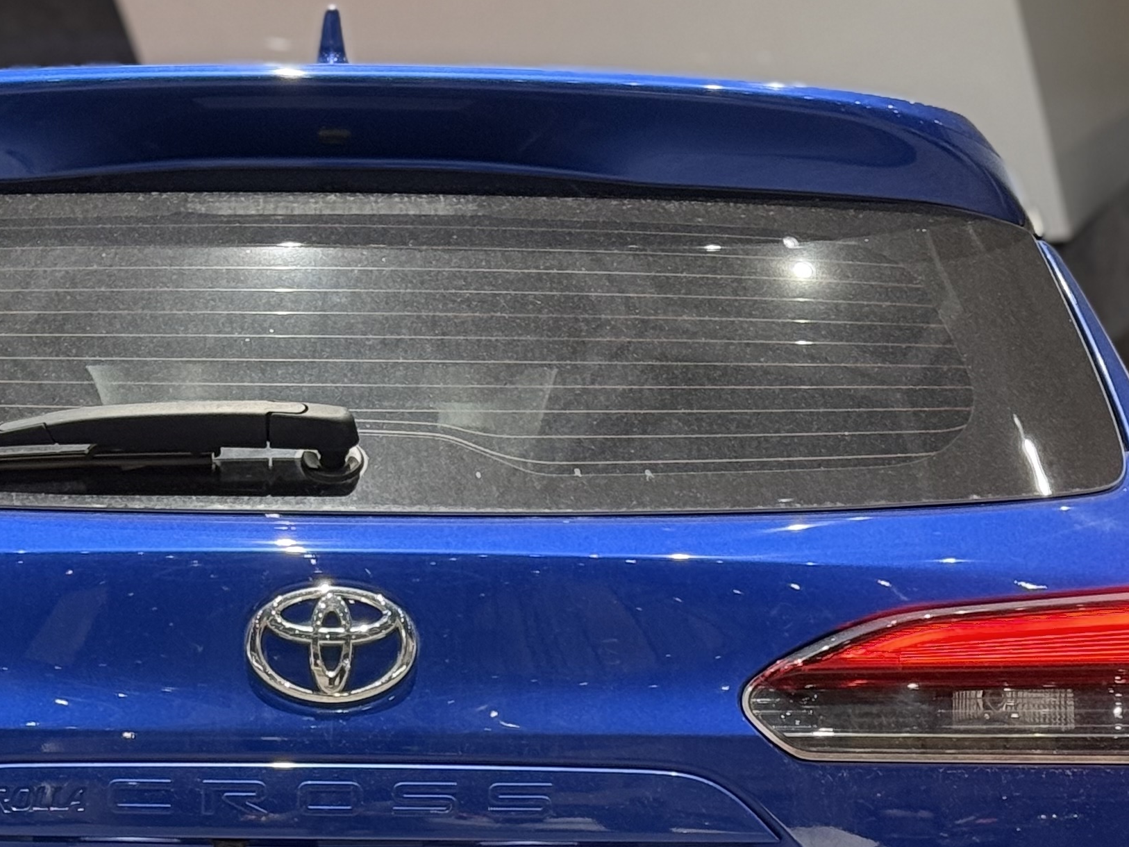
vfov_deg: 12.2
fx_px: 3882
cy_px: 979
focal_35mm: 119
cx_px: 274
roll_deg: -0.5
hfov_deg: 16.5
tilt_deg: -4.9
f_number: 1.78
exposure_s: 1/50
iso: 200
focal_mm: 6.76
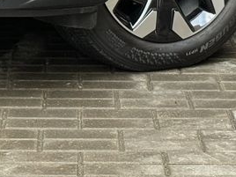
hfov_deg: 9.2
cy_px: -203
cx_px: 33
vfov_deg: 6.6
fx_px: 1466
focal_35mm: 215
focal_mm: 6.86
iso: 100
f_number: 1.78
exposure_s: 1/89
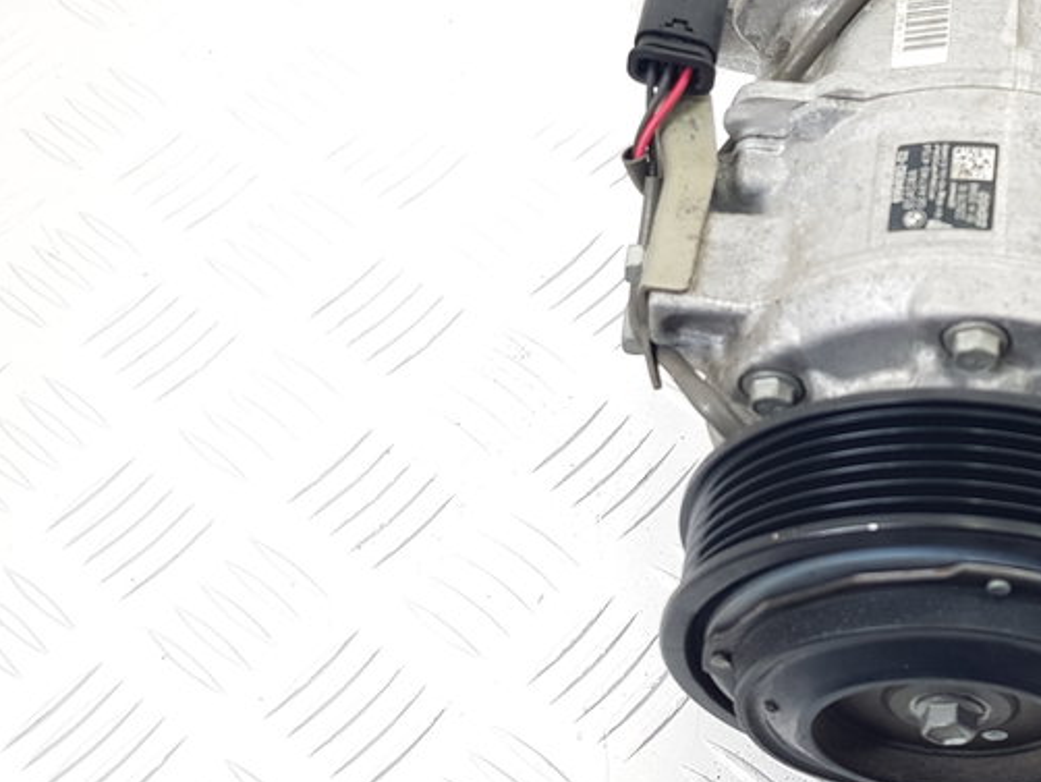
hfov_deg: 34.6
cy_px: 394
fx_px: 1595
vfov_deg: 27.5
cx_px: 892
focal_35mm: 53
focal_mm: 4.2
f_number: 1.7
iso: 50
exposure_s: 1/50
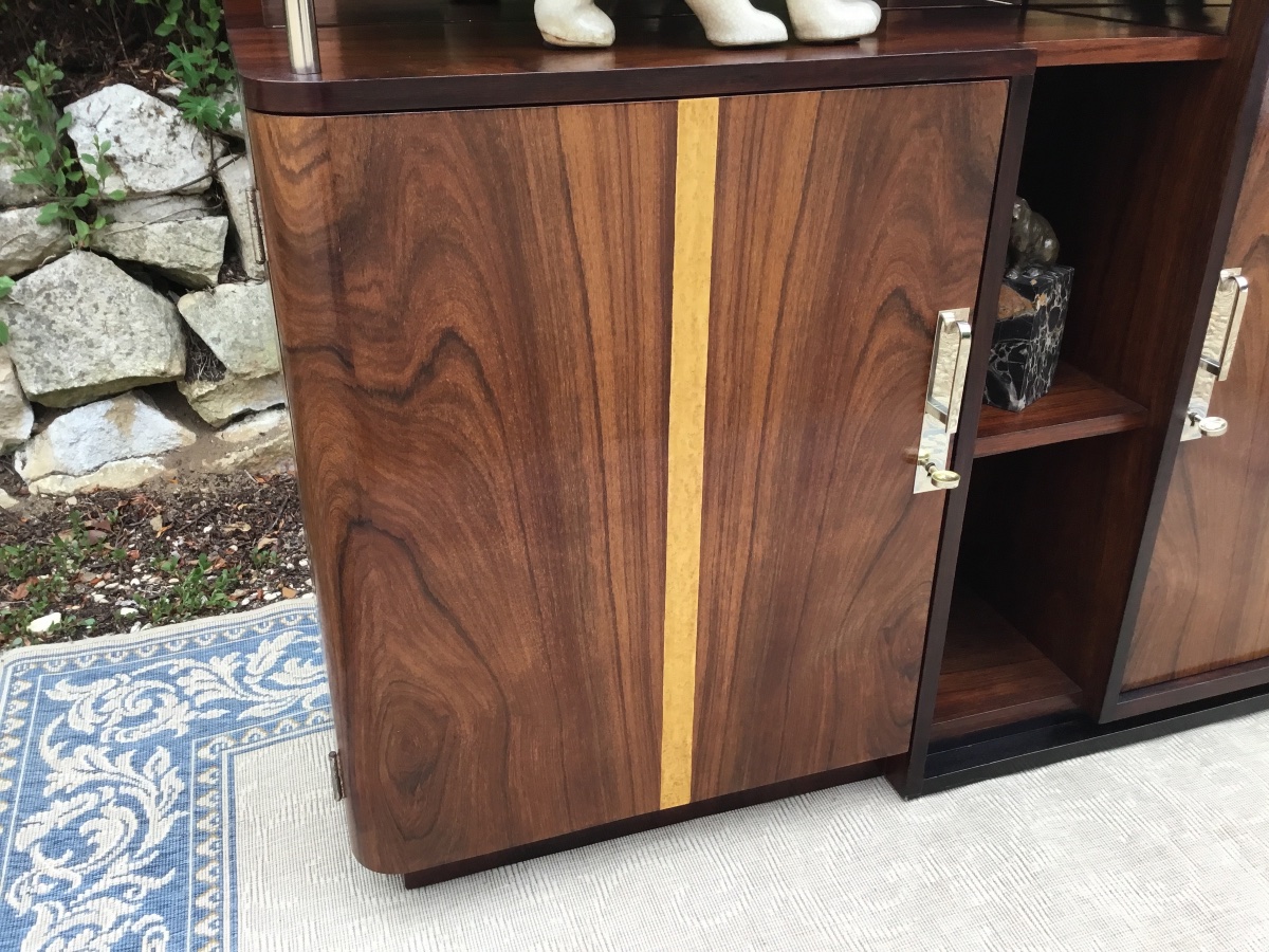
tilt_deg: -24.5
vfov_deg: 45.4
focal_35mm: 31
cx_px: 634
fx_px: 1136
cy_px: 476
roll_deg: -0.7
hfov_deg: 58.4
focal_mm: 3.3
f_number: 2.4
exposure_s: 1/33
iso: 25
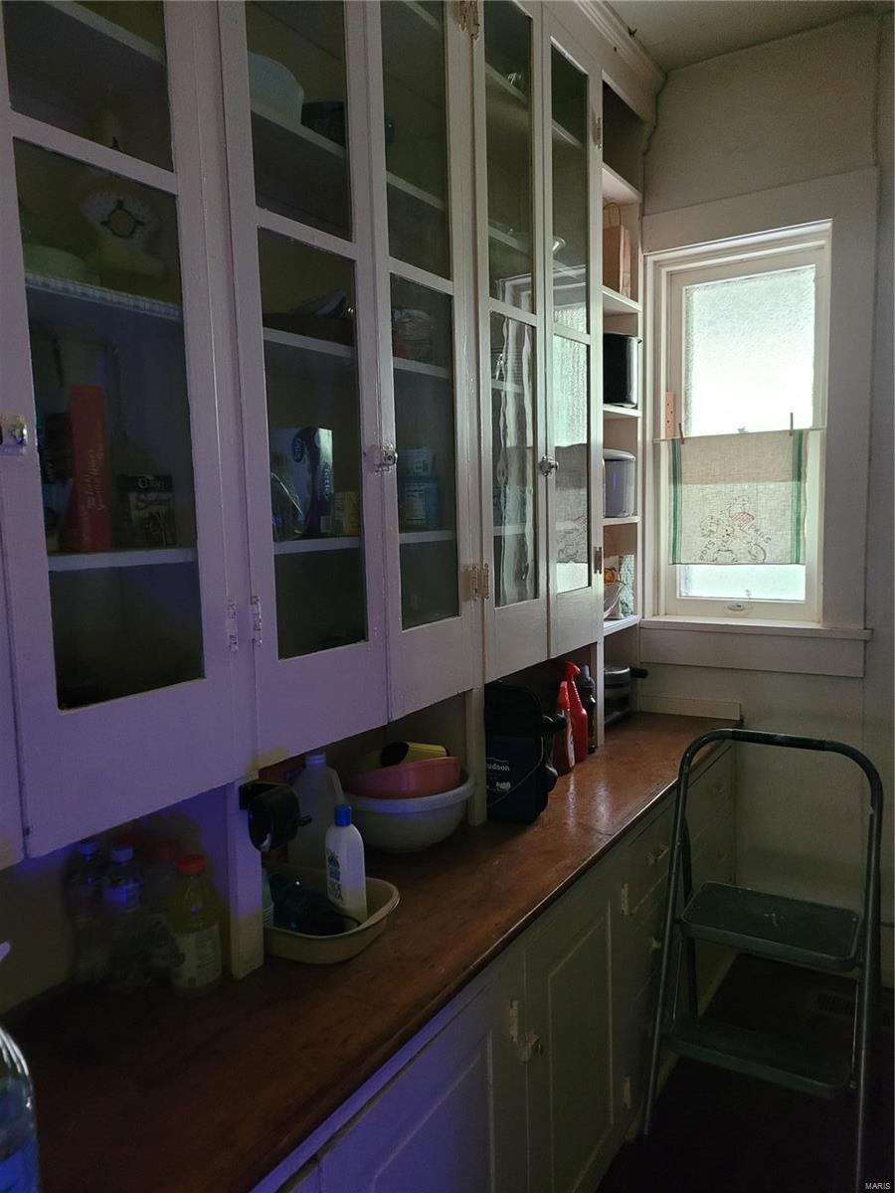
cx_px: 448
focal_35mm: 26
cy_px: 596
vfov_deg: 67.3
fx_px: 896
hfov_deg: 53.1
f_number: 1.8
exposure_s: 1/24
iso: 500
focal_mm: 5.4
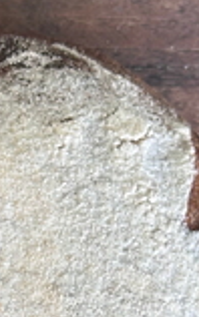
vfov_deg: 10.5
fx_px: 1672
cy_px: 473
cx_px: -60
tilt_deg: -87.1
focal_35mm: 193
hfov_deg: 6.8
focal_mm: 6.86
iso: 64
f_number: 1.78
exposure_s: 1/262
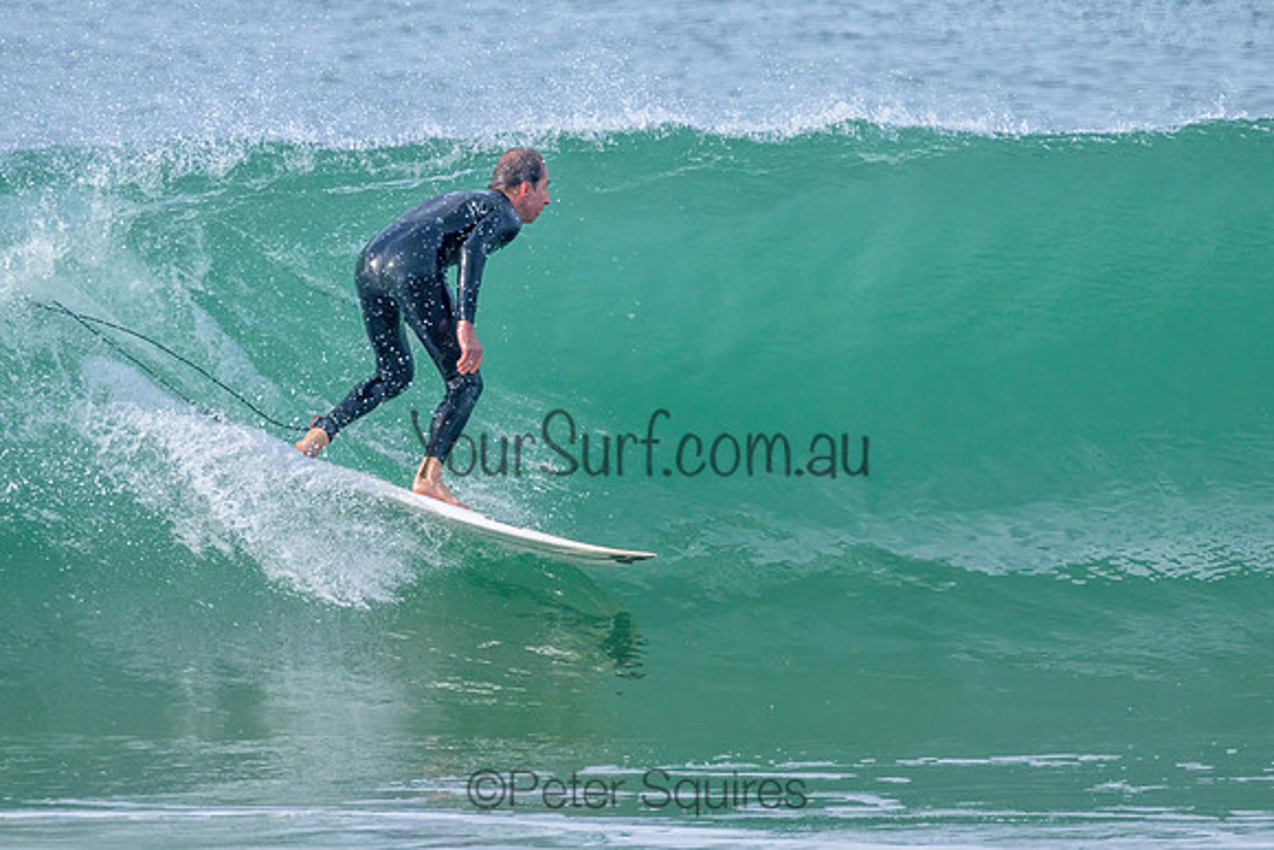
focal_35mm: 1101
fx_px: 38963
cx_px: 653
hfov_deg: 1.9
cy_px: 283
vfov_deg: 1.2
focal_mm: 800
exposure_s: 1/2000
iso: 2200
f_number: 11
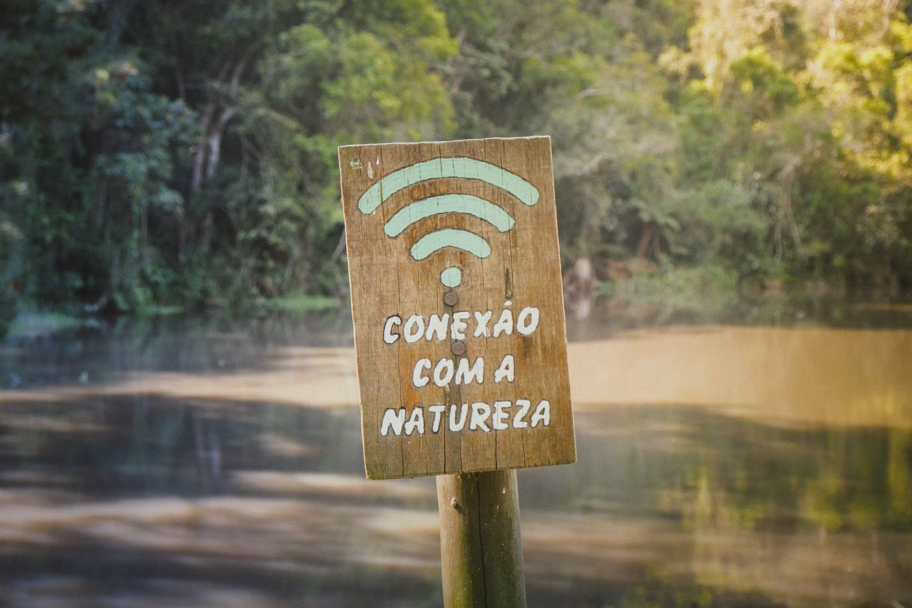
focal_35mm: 49
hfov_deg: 40.3
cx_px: 456
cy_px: 304
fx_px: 1241
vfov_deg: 27.5
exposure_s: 1/125
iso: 400
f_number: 4.5
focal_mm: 32.9
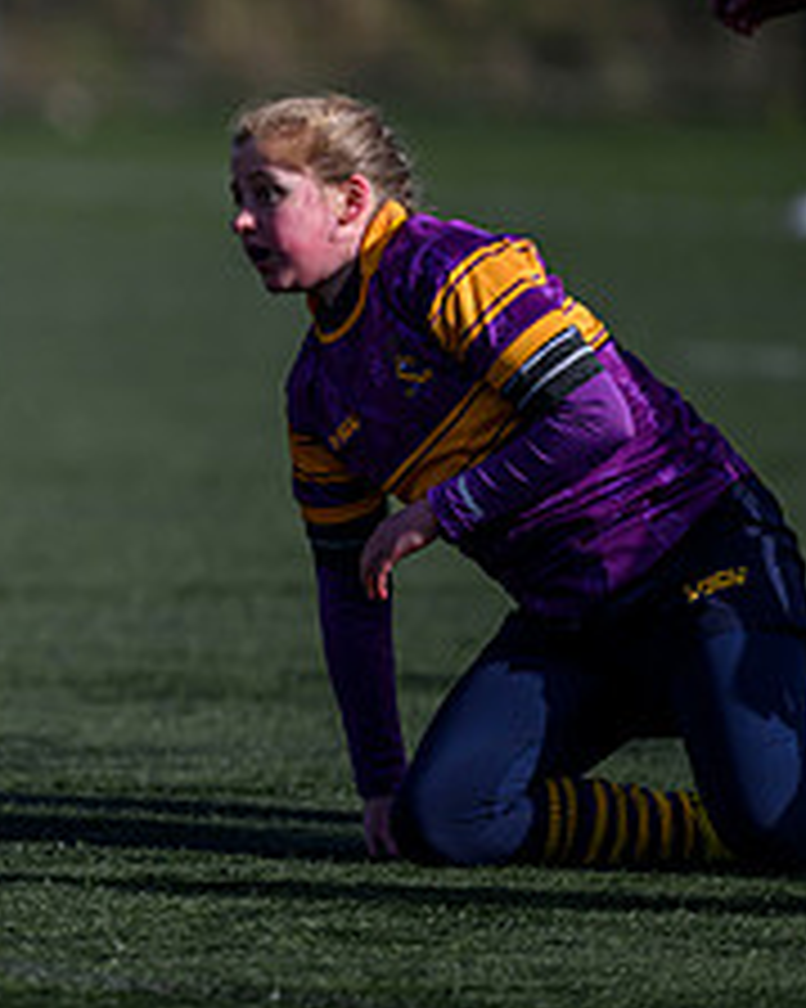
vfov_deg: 2.0
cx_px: -491
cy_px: 322
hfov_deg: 1.6
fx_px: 29003
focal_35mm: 972
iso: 200
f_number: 3.2
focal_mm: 400
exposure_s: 1/4000
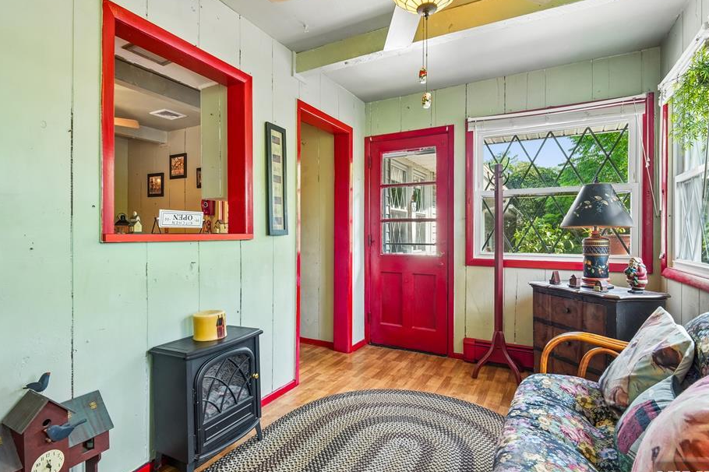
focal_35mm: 18
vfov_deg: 67.3
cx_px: 333
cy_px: 230
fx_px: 354
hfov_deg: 89.9
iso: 400
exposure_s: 1/8
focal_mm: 16
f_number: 8
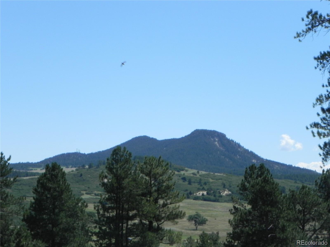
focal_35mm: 117
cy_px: 124
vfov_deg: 12.7
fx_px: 1115
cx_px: 165
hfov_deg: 16.8
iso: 160
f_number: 7.1
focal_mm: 20.8
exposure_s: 1/382
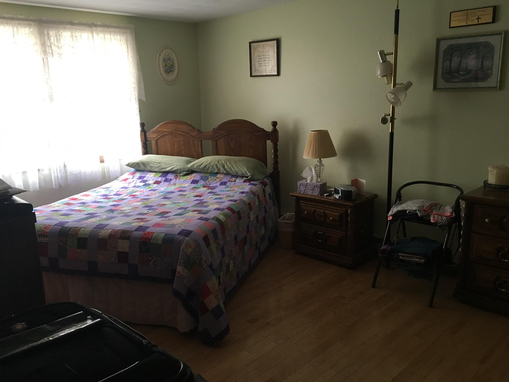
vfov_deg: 48.2
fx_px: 426
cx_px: 254
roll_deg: +1.2
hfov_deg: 61.7
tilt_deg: -12.1
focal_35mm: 29
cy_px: 191
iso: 100
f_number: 2.2
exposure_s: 1/30
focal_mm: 4.15
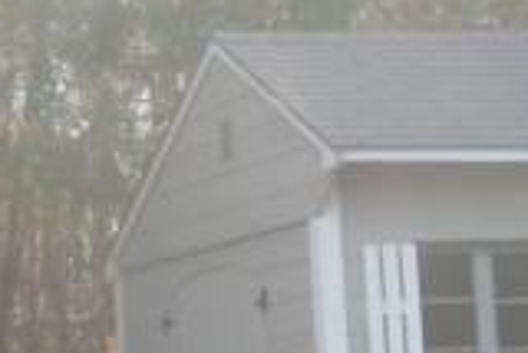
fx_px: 2995
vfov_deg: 6.7
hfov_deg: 10.0
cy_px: 369
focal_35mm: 204
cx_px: 99
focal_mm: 9.8
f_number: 4.8
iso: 80
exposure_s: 1/125
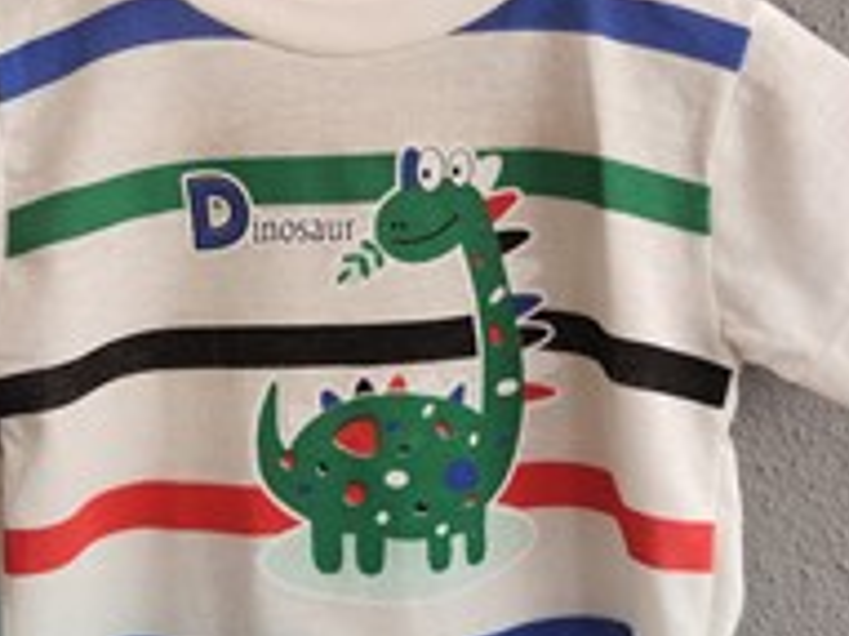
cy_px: 211
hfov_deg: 36.8
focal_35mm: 52
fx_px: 1275
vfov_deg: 27.8
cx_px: 369
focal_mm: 5.59
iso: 305
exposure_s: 1/100
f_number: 1.88
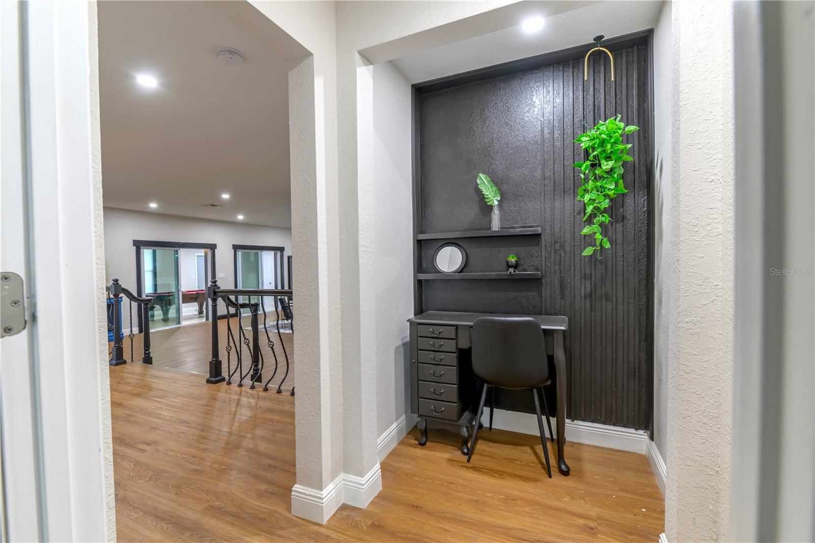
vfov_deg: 73.7
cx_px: 408
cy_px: 272
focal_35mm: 16
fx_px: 362
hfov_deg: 96.7
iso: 500
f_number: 7.1
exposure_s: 1/40
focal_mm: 16
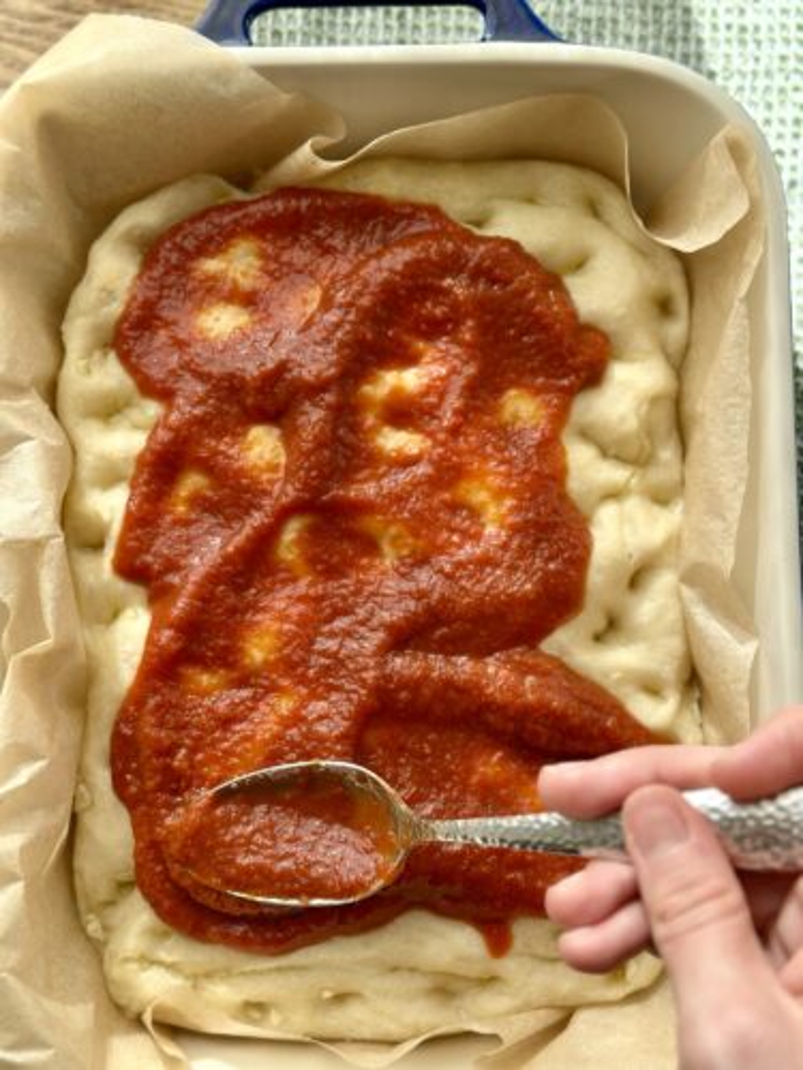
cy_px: 535
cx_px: 402
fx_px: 1485
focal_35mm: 48
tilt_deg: -87.7
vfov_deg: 39.7
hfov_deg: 30.3
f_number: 1.78
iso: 80
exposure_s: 1/631
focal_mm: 6.86
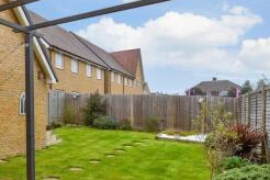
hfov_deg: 56.1
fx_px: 217
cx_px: 33
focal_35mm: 29
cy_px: 112
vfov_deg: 44.6
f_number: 8
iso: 320
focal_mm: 10
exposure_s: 1/80
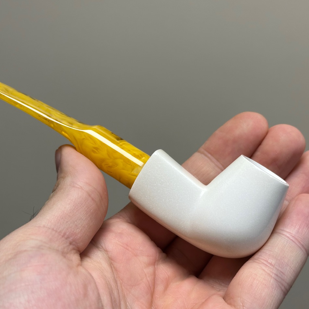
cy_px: 154
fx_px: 576
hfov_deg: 30.0
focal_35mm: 57
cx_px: 153
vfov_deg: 30.0
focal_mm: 6.86
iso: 64
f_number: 1.78
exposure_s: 1/121
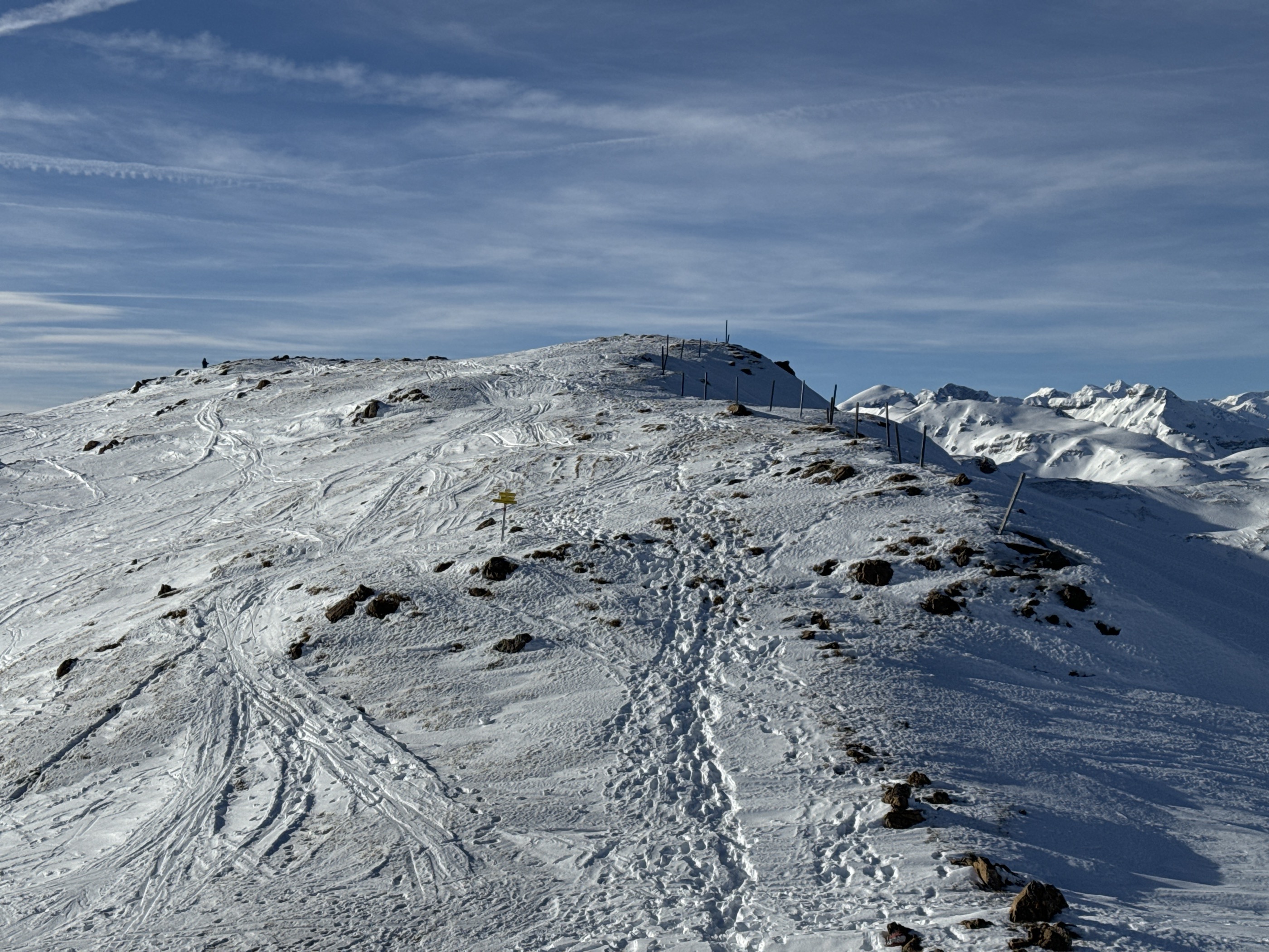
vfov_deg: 30.3
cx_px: 634
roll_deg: +1.6
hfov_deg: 39.7
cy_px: 476
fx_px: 1760
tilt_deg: +1.5
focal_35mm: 48
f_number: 1.78
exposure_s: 1/12500
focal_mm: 6.86
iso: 64
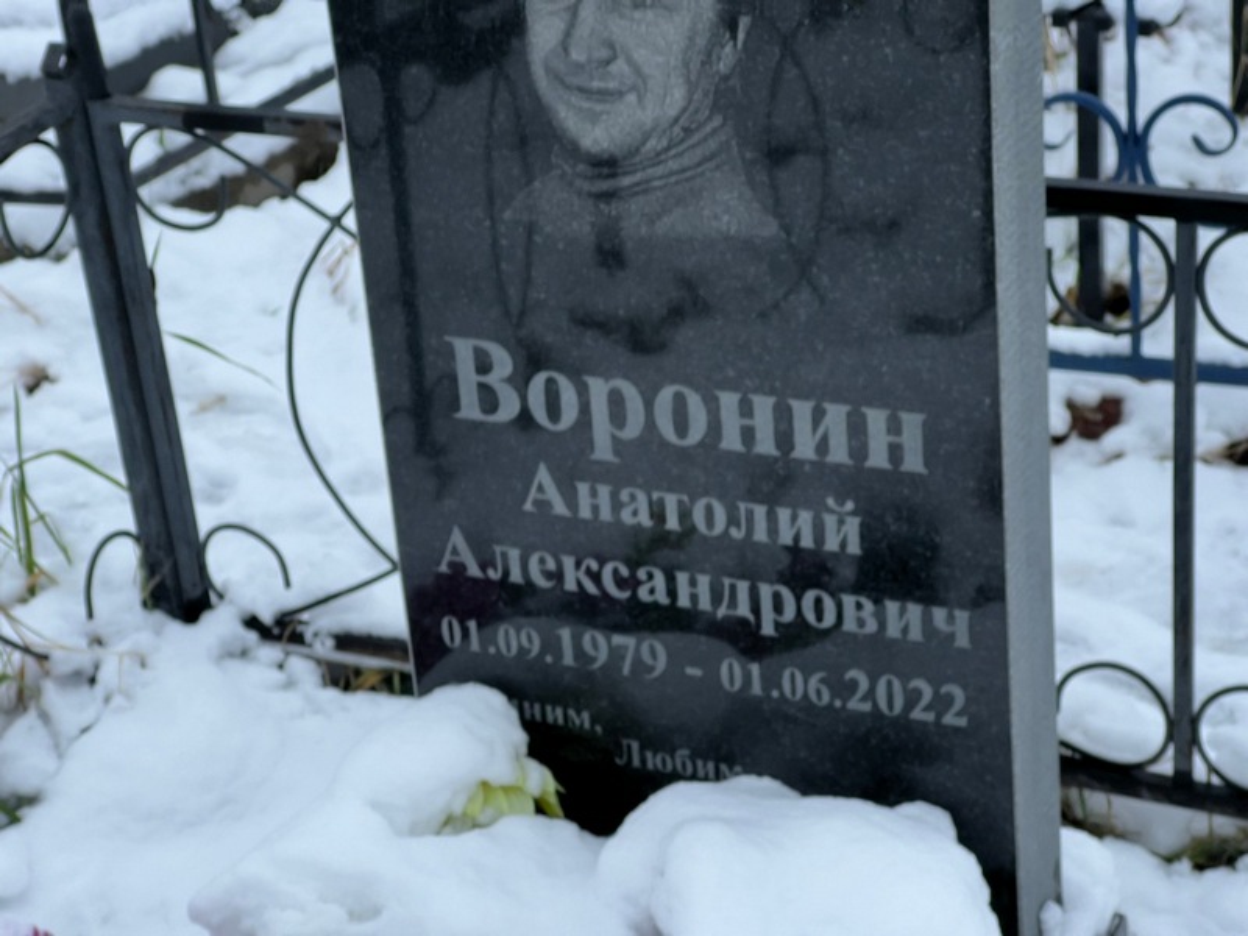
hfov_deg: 25.3
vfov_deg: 19.1
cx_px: 624
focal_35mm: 77
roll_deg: +1.8
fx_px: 2776
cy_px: 468
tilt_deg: -25.9
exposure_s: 1/99
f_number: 2.8
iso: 40
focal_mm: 9
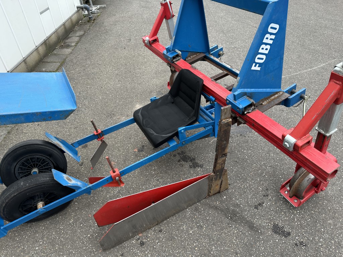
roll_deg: +1.4
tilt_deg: -36.1
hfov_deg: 71.6
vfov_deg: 56.8
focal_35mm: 24
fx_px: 238
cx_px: 172
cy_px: 128
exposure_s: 1/136
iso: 64
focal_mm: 6.86
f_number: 1.78
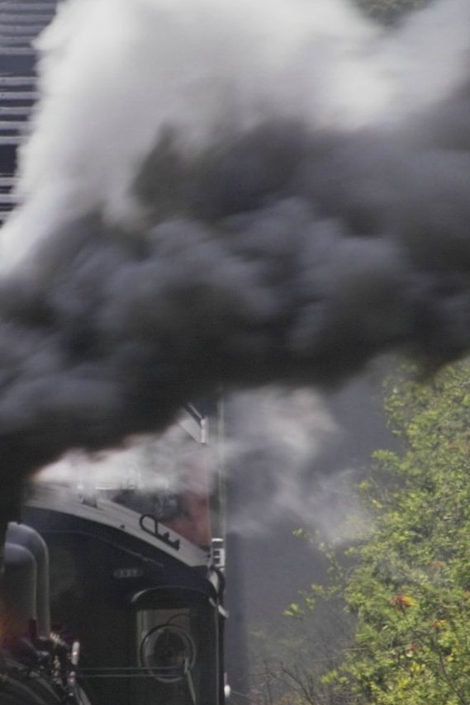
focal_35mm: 1631
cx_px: 22
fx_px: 31951
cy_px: 521
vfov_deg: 1.3
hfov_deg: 0.8
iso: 100
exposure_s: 1/45
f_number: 8
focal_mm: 400
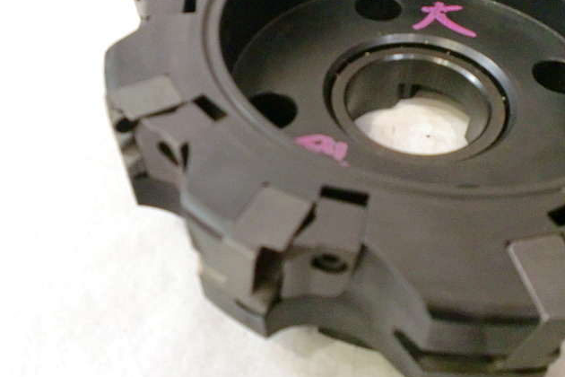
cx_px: 279
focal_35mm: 37
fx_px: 581
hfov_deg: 51.9
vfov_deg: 35.9
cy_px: 181
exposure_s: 1/60
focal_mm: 6.3
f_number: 3.1
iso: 640
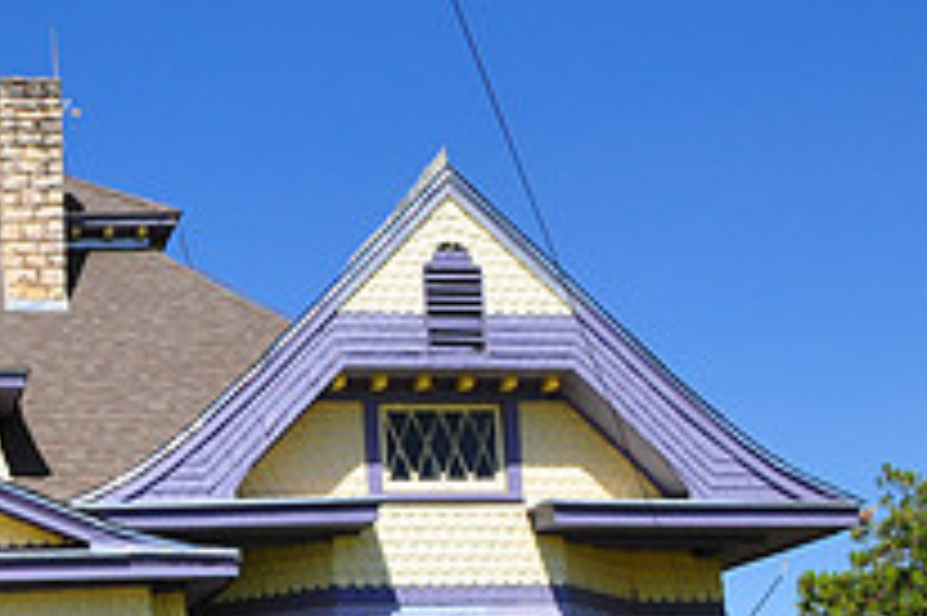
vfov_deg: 17.5
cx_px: -144
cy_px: 605
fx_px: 1955
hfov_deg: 24.5
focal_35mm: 76
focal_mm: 18
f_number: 14
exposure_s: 1/160
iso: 200
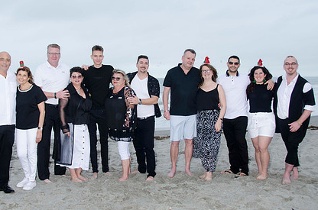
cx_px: 125
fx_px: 405
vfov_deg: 29.1
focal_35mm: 46
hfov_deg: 42.6
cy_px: 92
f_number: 5.6
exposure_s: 1/60
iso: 100
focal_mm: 22
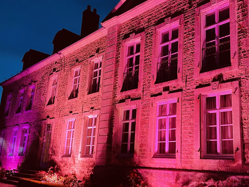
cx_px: 154
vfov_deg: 40.7
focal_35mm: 35
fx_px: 252
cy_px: 104
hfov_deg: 52.1
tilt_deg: +13.7
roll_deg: -2.1
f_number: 1.6
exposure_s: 1/50
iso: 500
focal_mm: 4.2
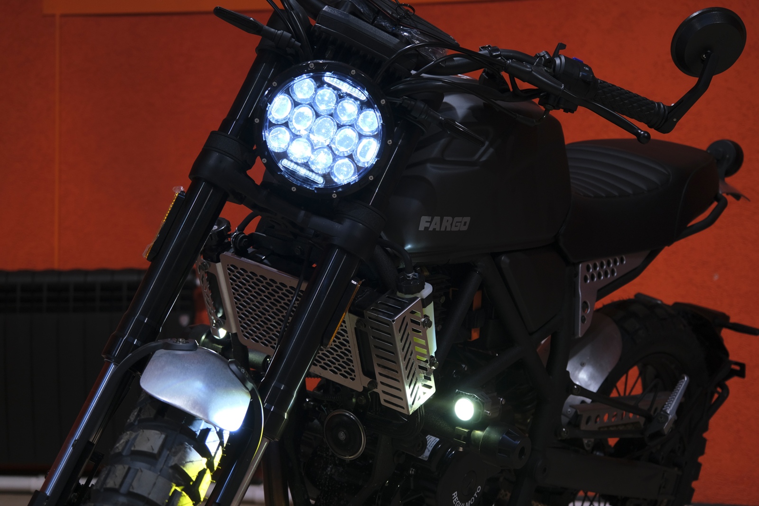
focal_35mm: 67
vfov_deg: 20.3
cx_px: 380
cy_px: 253
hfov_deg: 30.1
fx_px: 1413
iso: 400
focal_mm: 44.7
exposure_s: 1/100
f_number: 4
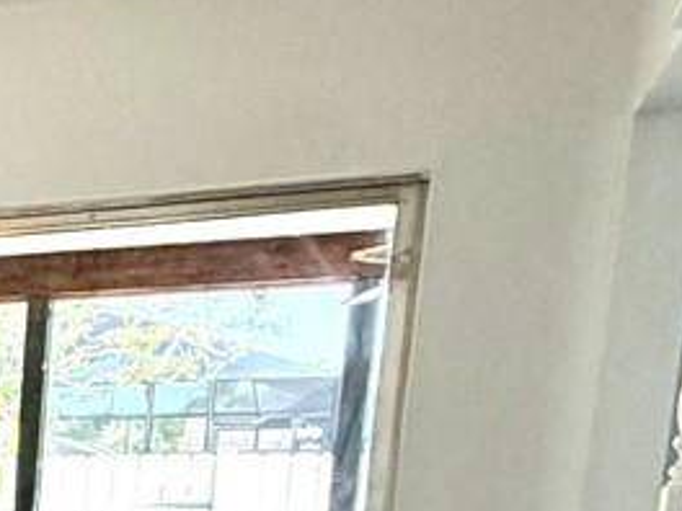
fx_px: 1675
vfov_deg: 15.6
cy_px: 821
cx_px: -630
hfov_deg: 17.5
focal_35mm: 85
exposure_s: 1/120
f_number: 2.2
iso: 200
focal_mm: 2.22
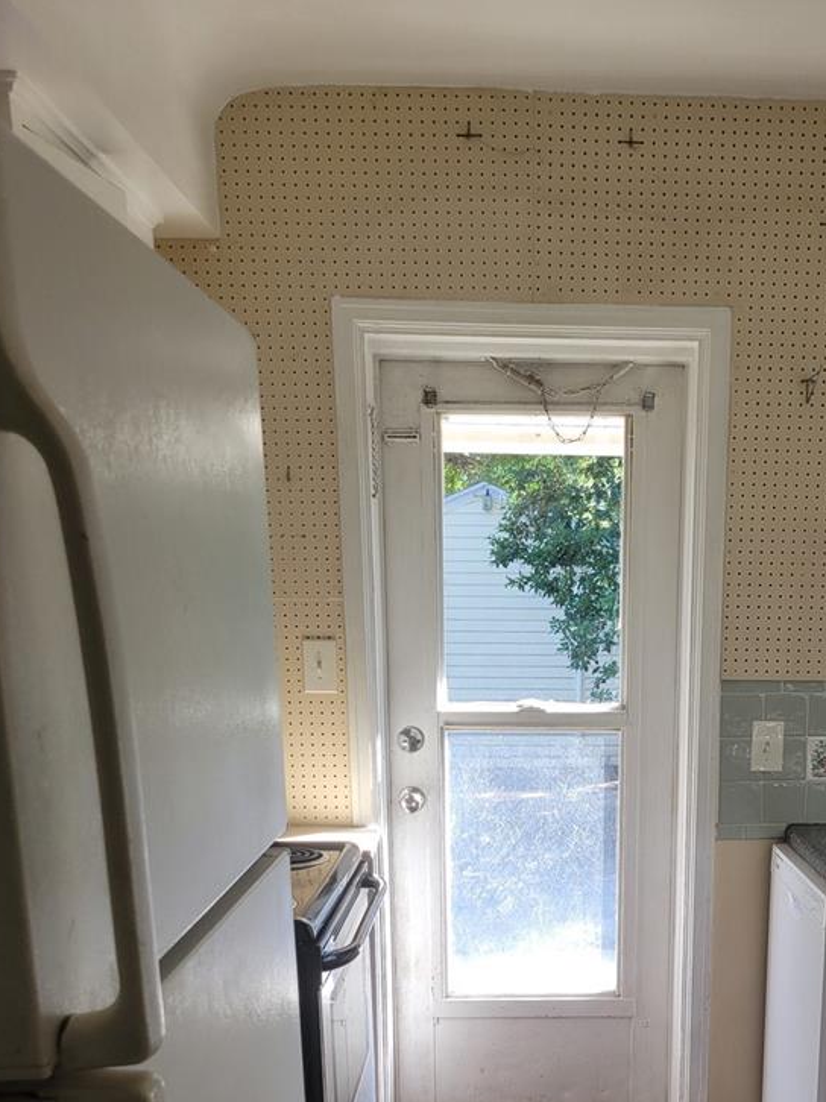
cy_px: 883
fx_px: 1369
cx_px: 616
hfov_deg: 32.9
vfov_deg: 41.9
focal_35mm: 43
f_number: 1.8
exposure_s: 1/129
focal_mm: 5.4
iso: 40
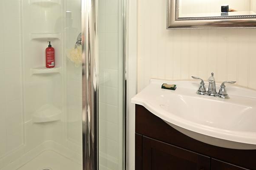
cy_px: 49
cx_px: 115
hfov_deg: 73.5
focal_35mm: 24
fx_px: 171
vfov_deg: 51.5
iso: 160
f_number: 6.3
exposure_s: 1/60
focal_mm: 14
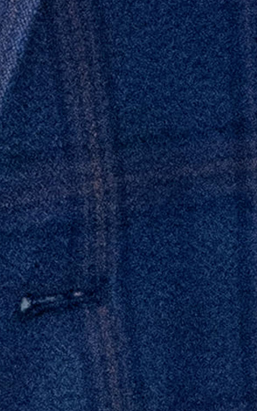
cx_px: -104
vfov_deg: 3.0
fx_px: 7728
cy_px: -1077
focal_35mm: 690
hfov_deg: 1.9
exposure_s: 1/2500
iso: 2000
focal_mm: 85
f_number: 2.2
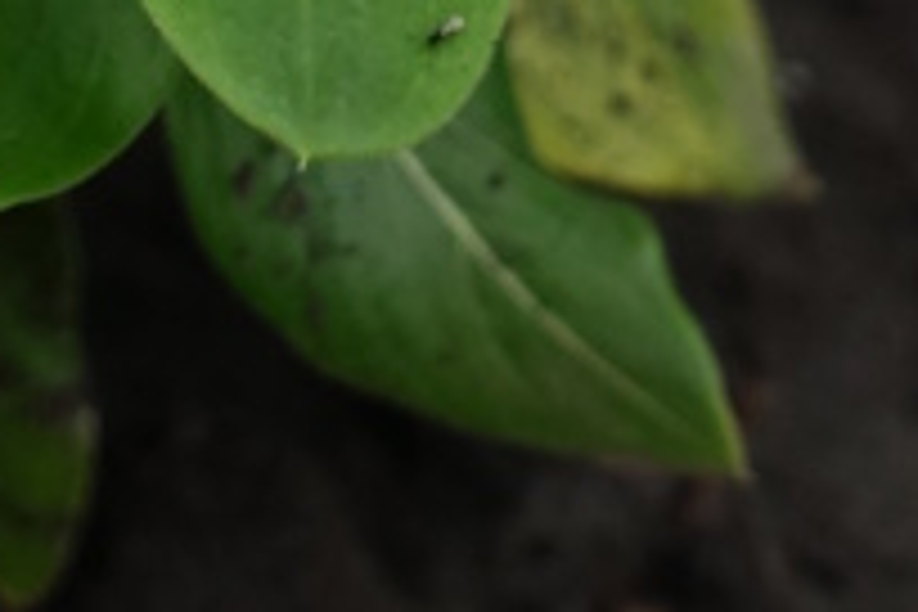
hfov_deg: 6.7
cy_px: -1350
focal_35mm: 301
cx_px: -580
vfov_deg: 4.4
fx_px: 7675
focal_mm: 14.9
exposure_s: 1/320
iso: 125
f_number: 4
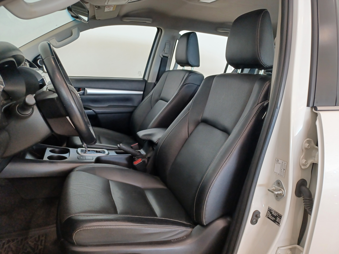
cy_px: 127
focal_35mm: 25
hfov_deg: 69.4
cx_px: 170
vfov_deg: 54.9
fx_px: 245
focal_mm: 4.6
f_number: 1.8
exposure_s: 1/60
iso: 320
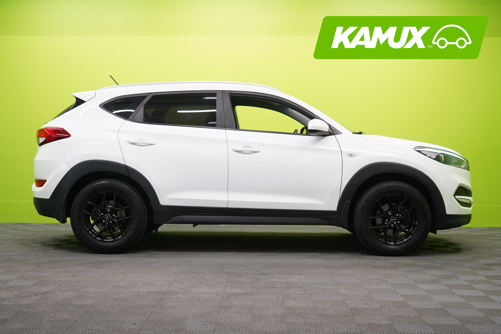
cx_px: 250
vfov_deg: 28.6
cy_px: 167
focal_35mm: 47
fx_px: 654
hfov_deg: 41.9
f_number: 5
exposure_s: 1/30
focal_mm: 47
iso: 400
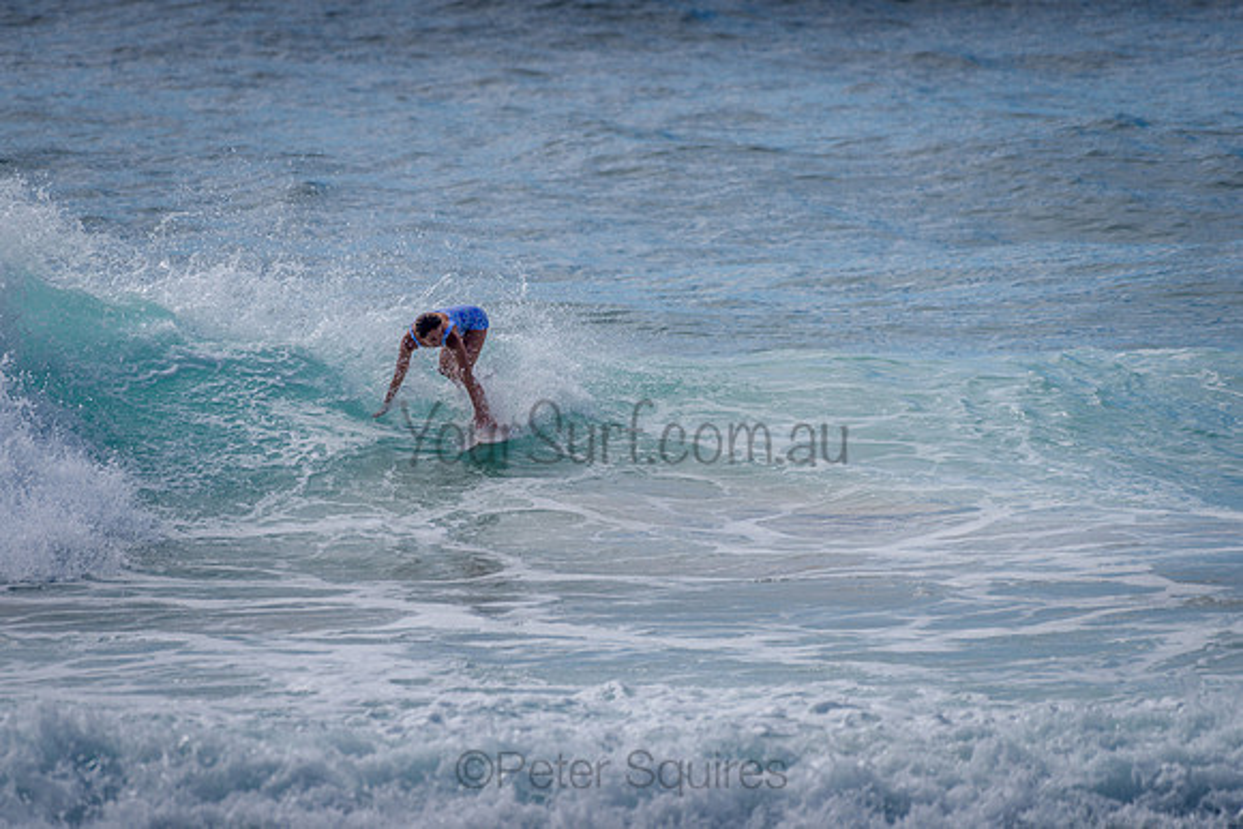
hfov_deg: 3.4
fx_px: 21175
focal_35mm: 613
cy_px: 327
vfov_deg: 2.2
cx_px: 488
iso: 100
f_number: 5.6
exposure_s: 1/2000
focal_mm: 500
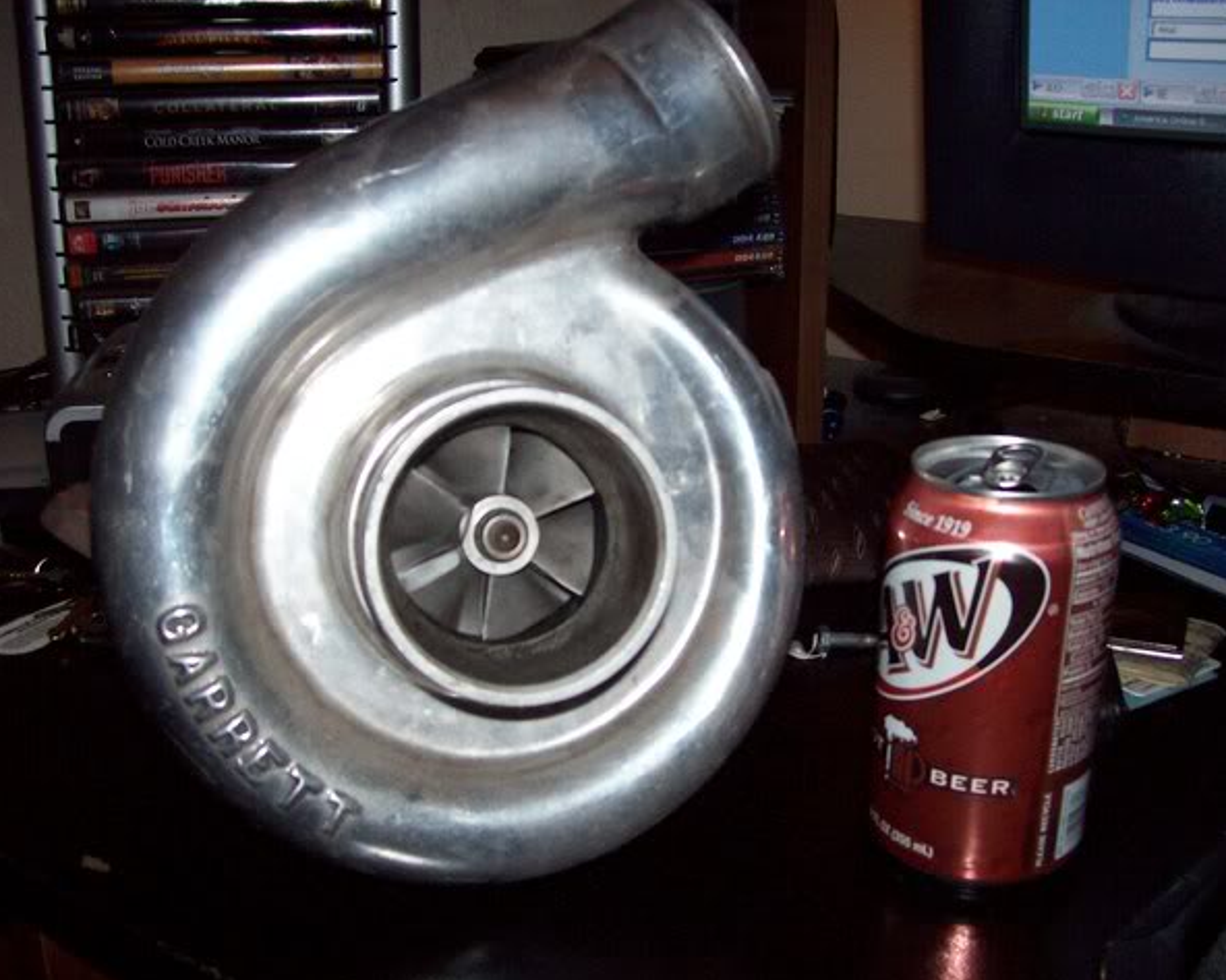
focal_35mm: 38
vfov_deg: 39.1
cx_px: 621
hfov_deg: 48.0
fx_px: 1378
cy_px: 493
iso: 140
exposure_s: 1/64
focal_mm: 6
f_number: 2.7
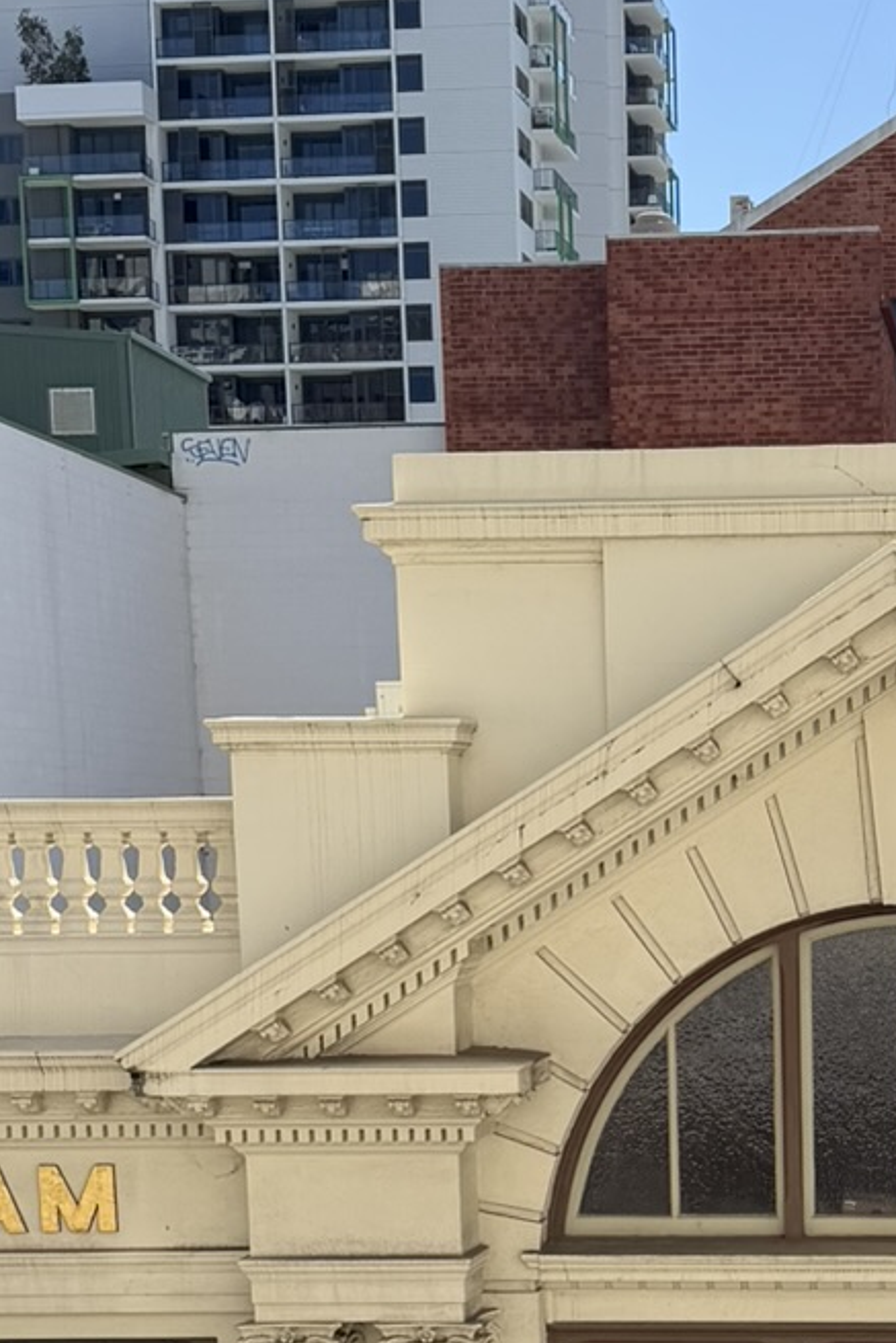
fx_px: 2910
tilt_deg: -7.4
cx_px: 851
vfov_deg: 25.0
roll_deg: +0.7
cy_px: 1269
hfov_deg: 17.2
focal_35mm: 78
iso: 80
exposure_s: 1/4975
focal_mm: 6.76
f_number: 1.78
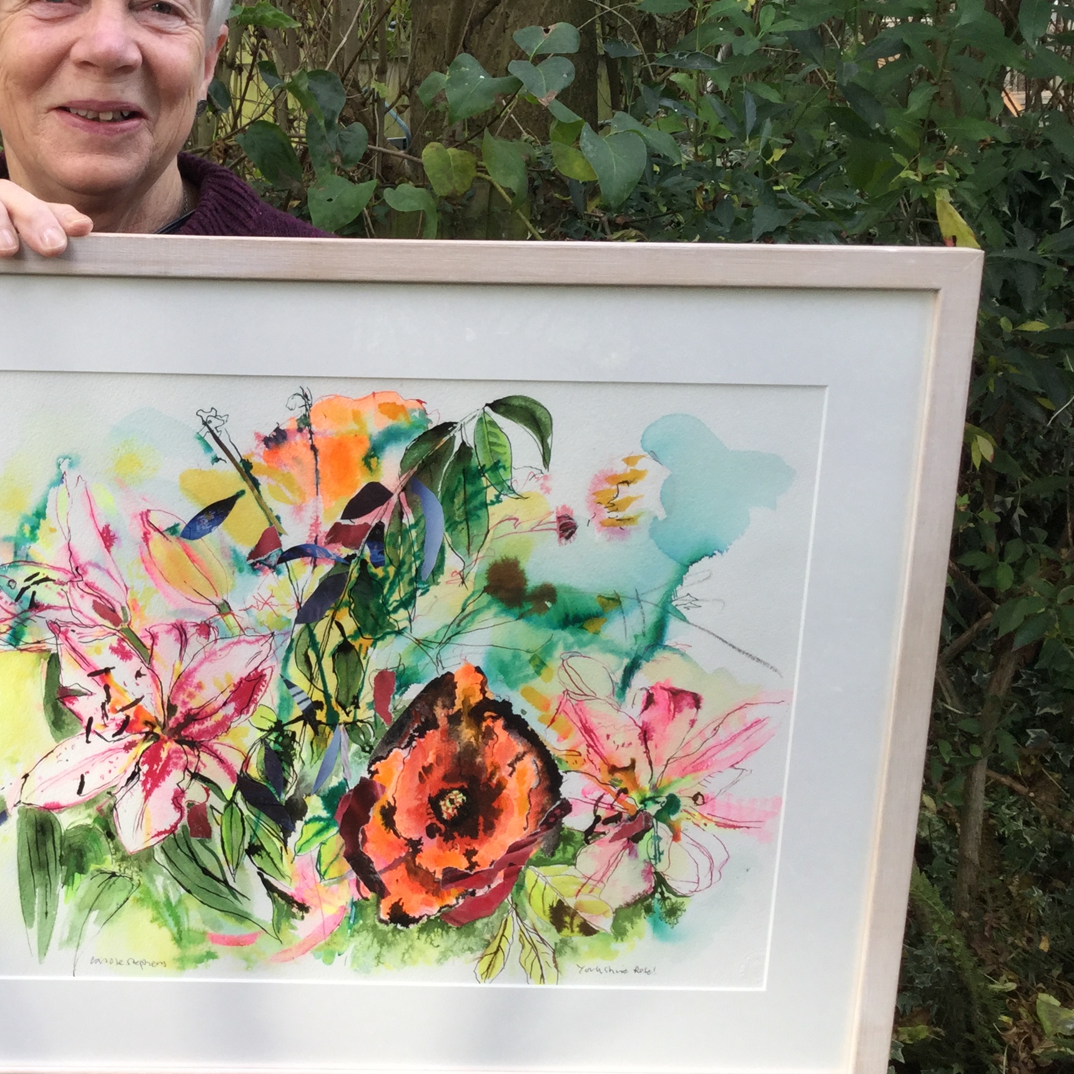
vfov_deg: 32.7
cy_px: 430
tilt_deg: -11.1
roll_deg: -0.5
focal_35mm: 52
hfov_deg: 31.1
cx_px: 81
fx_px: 1825
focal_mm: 3.3
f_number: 2.4
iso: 25
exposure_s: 1/50
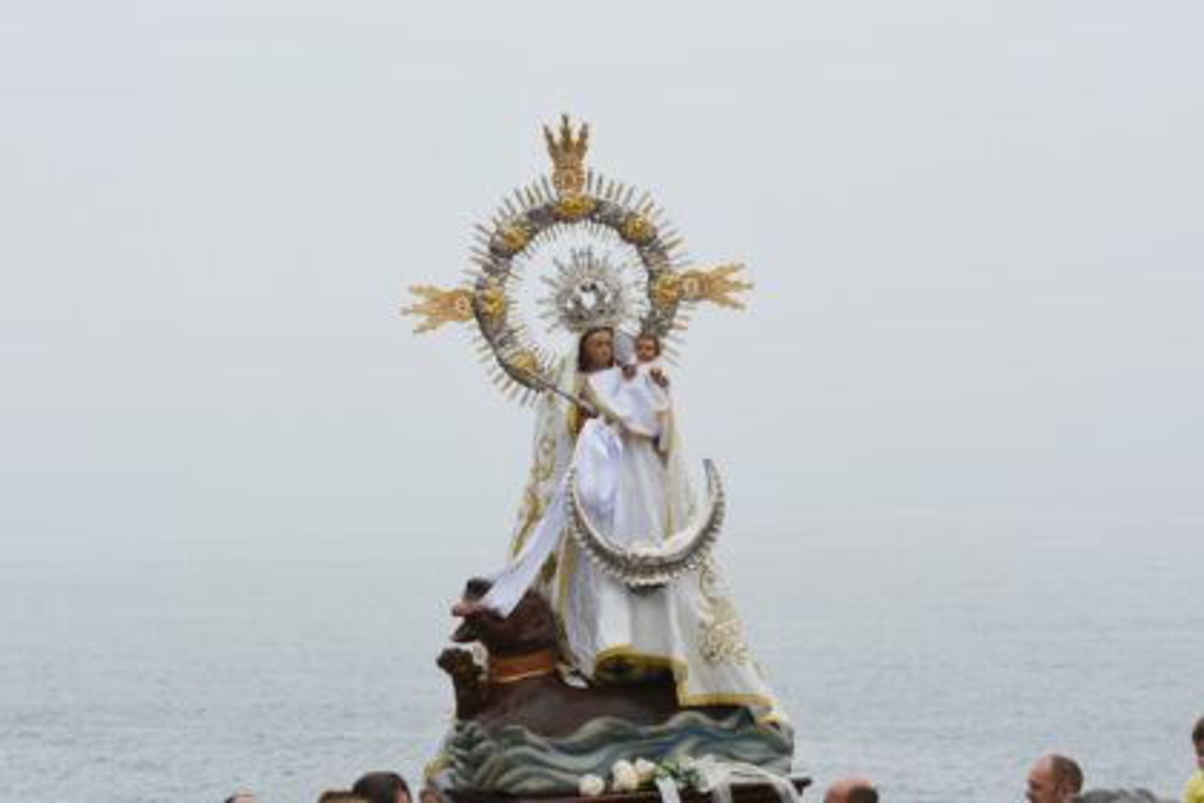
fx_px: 2759
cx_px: 602
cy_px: 402
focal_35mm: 82
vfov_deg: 16.6
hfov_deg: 24.6
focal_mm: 55
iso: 100
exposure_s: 1/320
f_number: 9
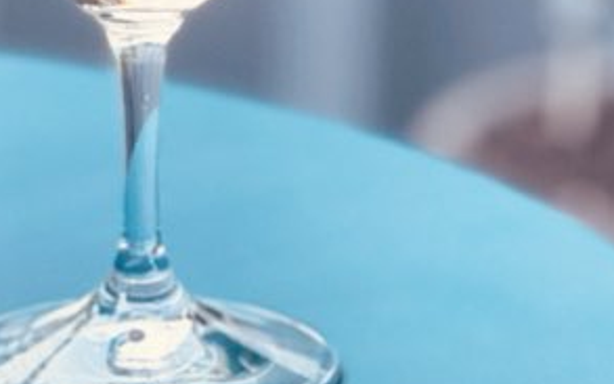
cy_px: -134
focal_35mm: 185
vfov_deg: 7.0
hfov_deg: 11.3
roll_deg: -1.1
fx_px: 3095
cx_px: 126
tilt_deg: -9.9
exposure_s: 1/101
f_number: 2.2
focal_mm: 7.5
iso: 250
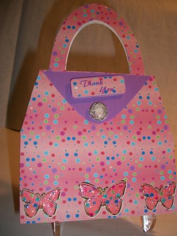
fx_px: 238
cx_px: 88
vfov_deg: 52.6
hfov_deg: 40.7
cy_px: 118
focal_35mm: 35
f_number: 3.1
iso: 80
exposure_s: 1/60
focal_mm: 6.3
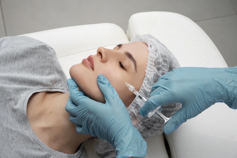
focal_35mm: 55
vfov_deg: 24.6
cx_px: 118
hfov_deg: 36.2
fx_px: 362
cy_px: 79
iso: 500
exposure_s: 1/125
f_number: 8
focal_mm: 55
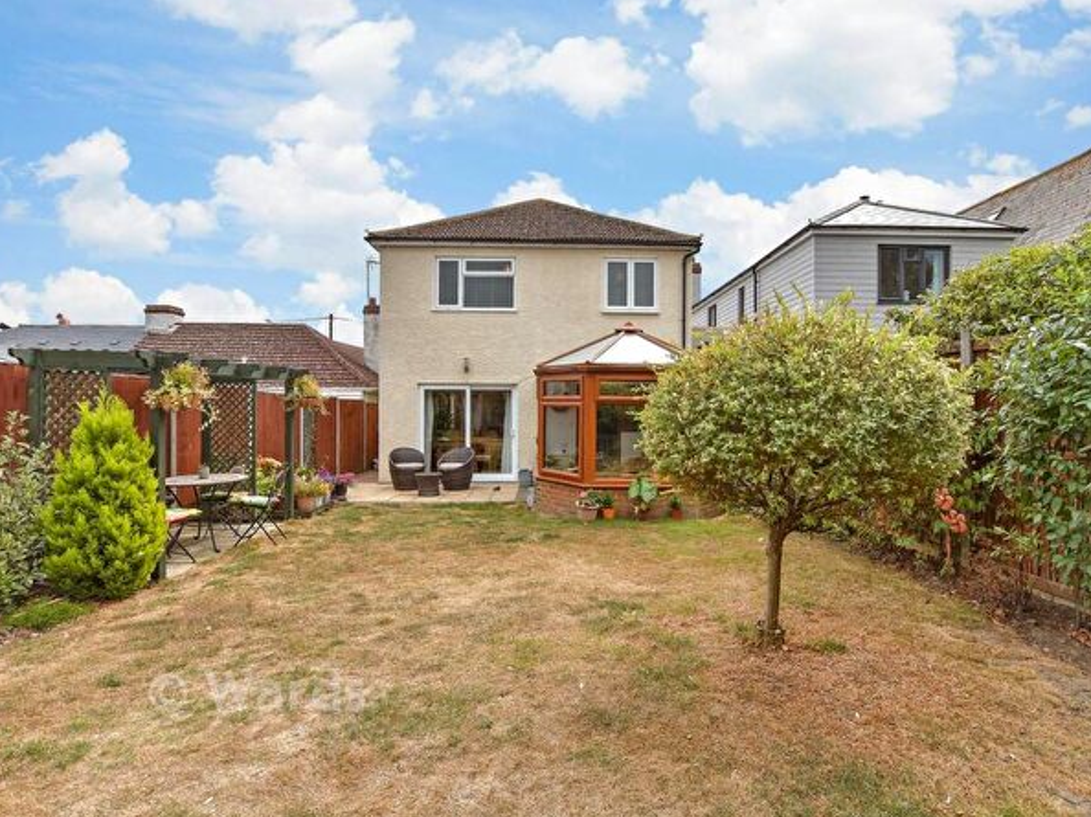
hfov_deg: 91.0
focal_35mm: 17
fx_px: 536
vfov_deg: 74.7
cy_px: 397
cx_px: 566
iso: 160
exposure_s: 1/160
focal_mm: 10
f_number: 8
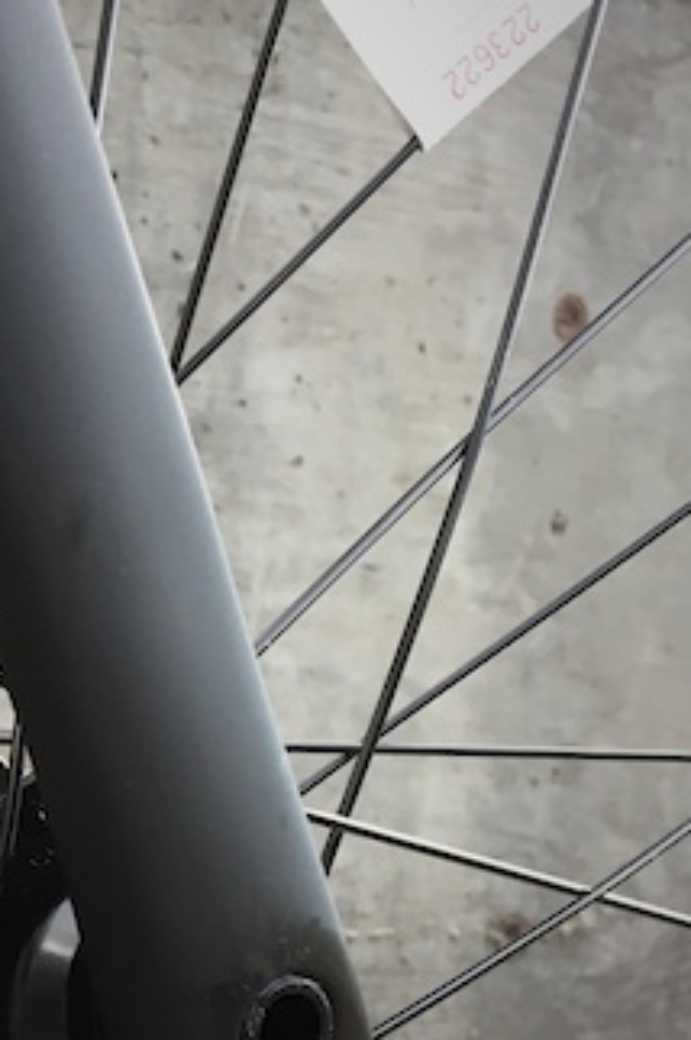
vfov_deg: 26.5
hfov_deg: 17.3
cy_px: 840
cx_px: -136
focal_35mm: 75
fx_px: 2164
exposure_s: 1/40
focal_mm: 4.15
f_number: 2.2
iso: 25
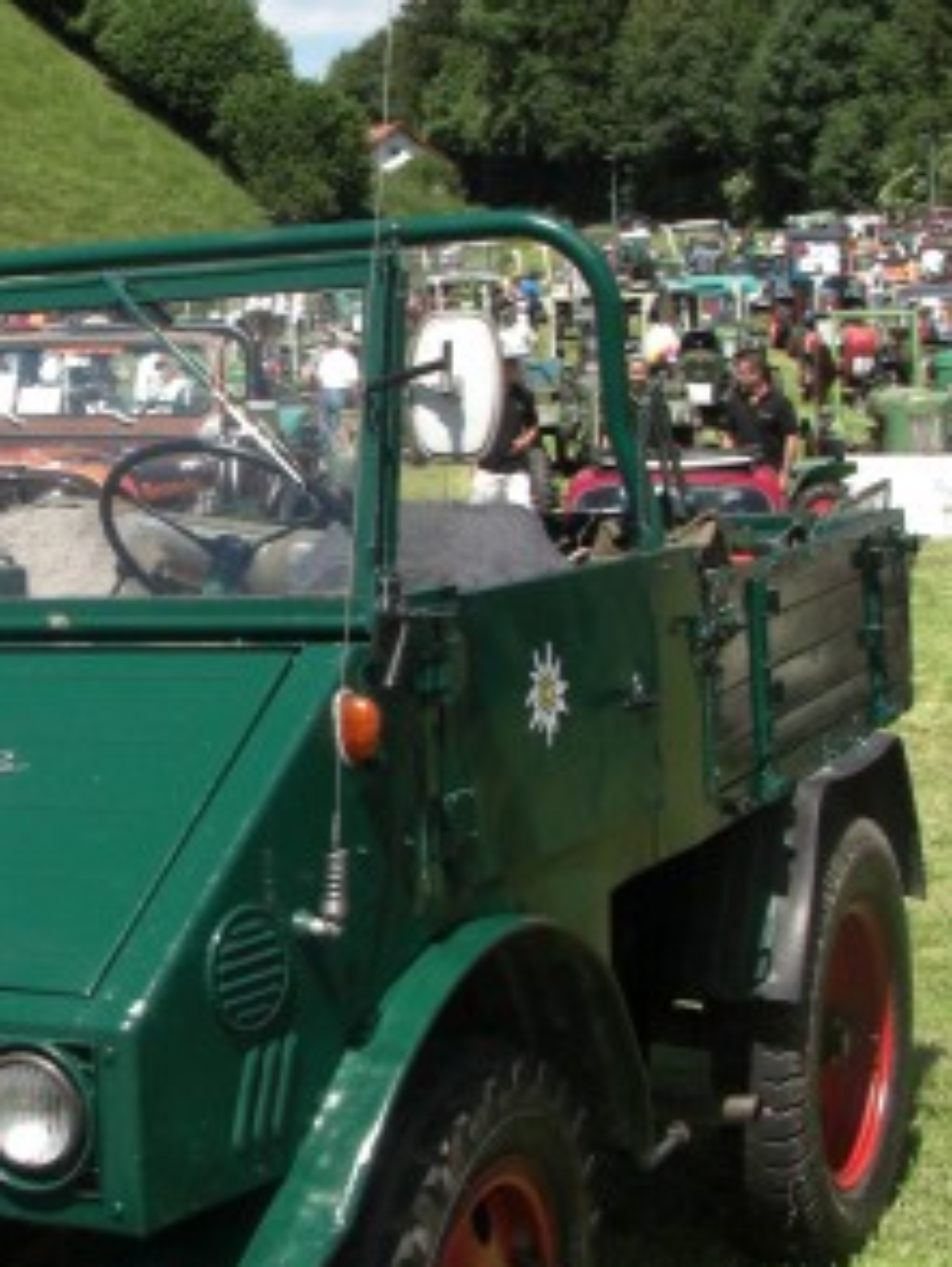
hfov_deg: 20.3
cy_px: 582
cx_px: 90
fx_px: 2600
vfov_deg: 27.4
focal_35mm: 71
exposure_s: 1/250
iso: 64
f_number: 4.6
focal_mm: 6.3
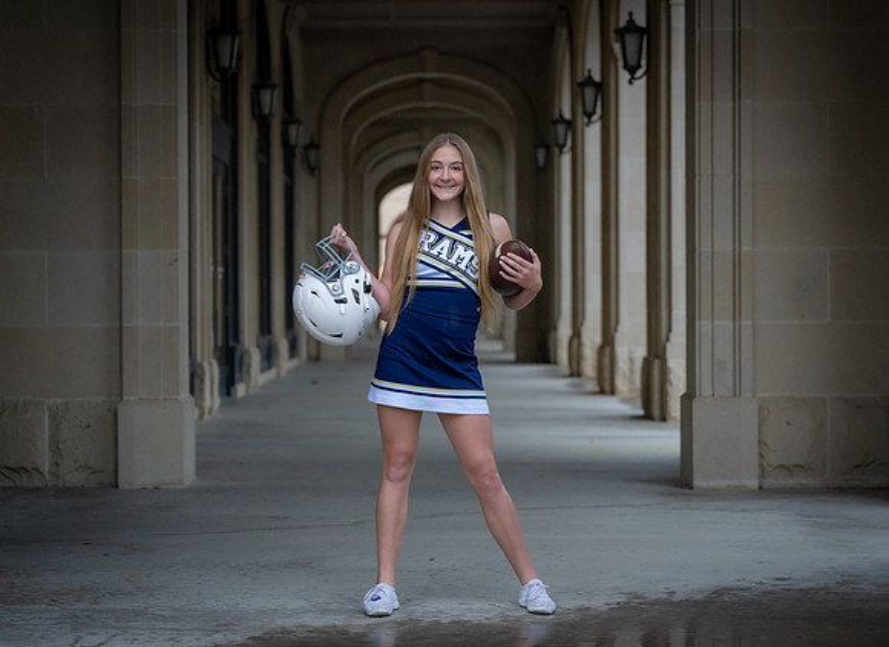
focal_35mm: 76
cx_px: 443
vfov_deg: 19.1
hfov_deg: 26.0
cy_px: 324
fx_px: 1925
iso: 2500
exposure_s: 1/250
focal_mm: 70
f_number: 2.8
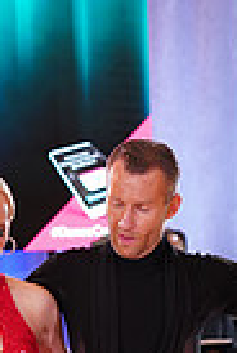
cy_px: 477
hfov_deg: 3.9
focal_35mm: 355
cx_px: 86
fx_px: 3488
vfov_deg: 5.8
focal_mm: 84
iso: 1600
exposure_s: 1/160
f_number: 5
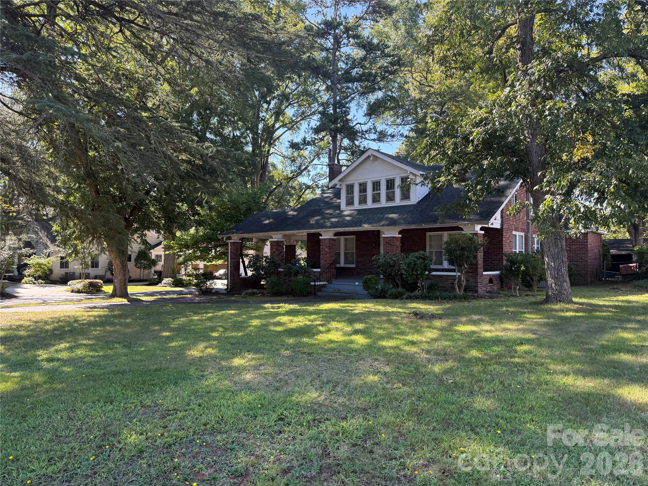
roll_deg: -0.3
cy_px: 243
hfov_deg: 71.6
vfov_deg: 56.8
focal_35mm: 24
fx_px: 449
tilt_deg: +2.5
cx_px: 324
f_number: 1.78
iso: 100
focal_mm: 6.76
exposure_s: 1/514
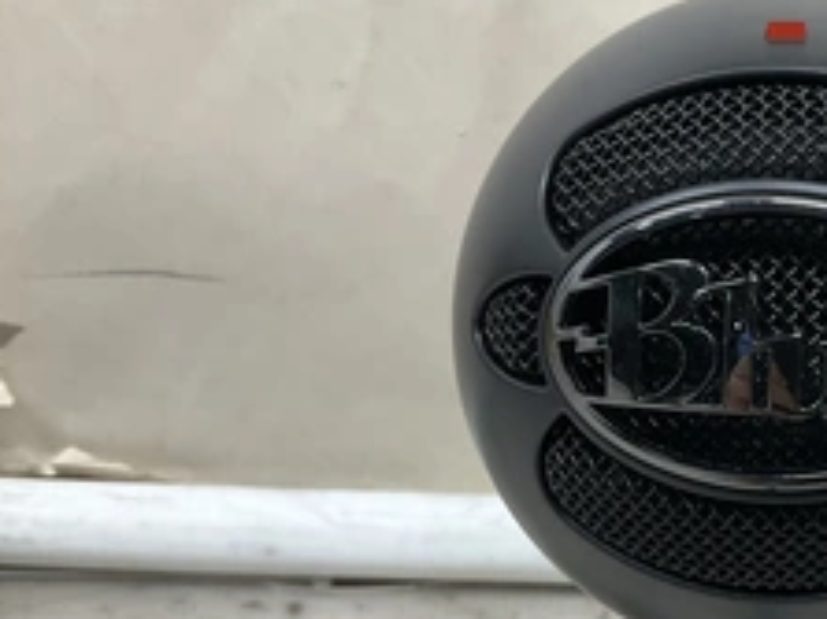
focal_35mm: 52
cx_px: 701
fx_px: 1242
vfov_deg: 27.9
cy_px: 400
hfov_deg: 35.2
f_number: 1.8
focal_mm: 3
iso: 64
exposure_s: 1/120
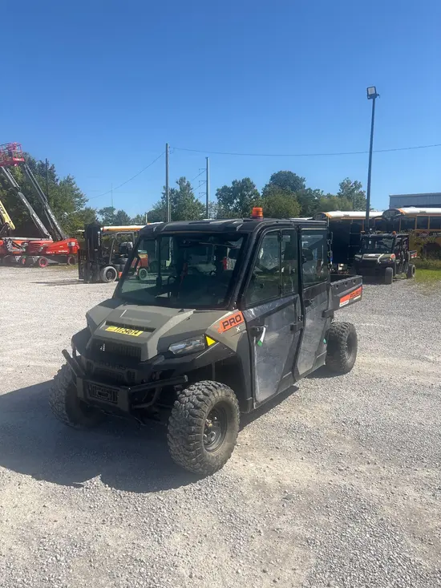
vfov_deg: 67.3
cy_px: 294
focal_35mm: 26
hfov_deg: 53.1
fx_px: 442
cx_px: 220
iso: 50
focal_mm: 5.96
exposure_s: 1/3534
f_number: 1.6
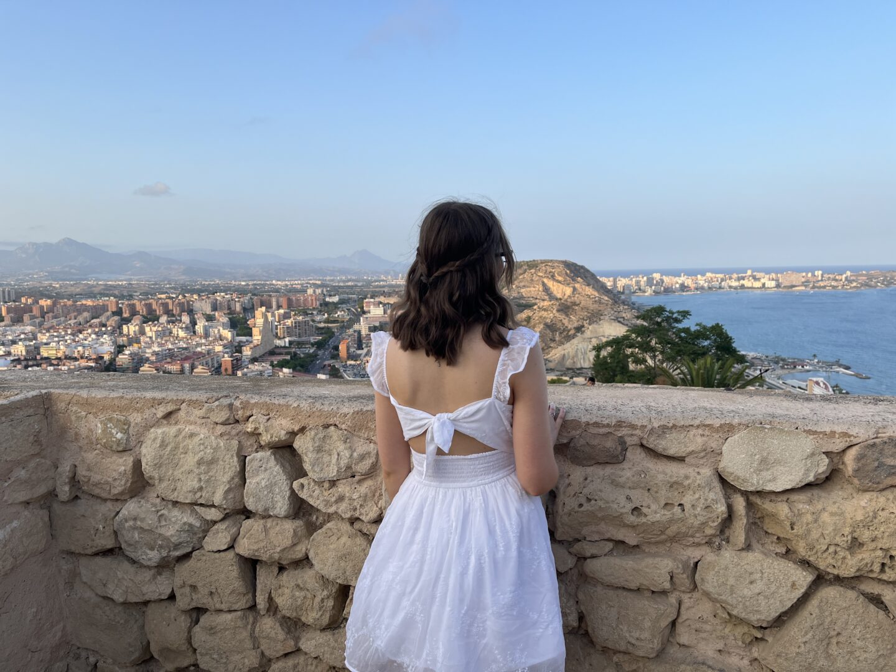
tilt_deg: -5.0
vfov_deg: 53.1
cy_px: 336
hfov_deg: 67.3
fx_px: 673
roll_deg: +2.0
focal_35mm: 26
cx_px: 448
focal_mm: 5.1
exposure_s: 1/1163
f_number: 1.6
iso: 50
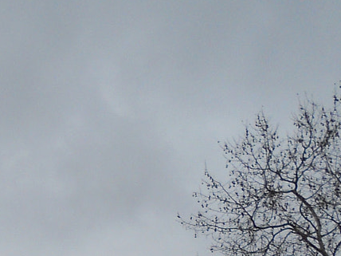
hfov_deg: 18.2
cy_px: 455
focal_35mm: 101
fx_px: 995
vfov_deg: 13.3
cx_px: -101
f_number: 3.2
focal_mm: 4.9
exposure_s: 1/1250
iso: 80
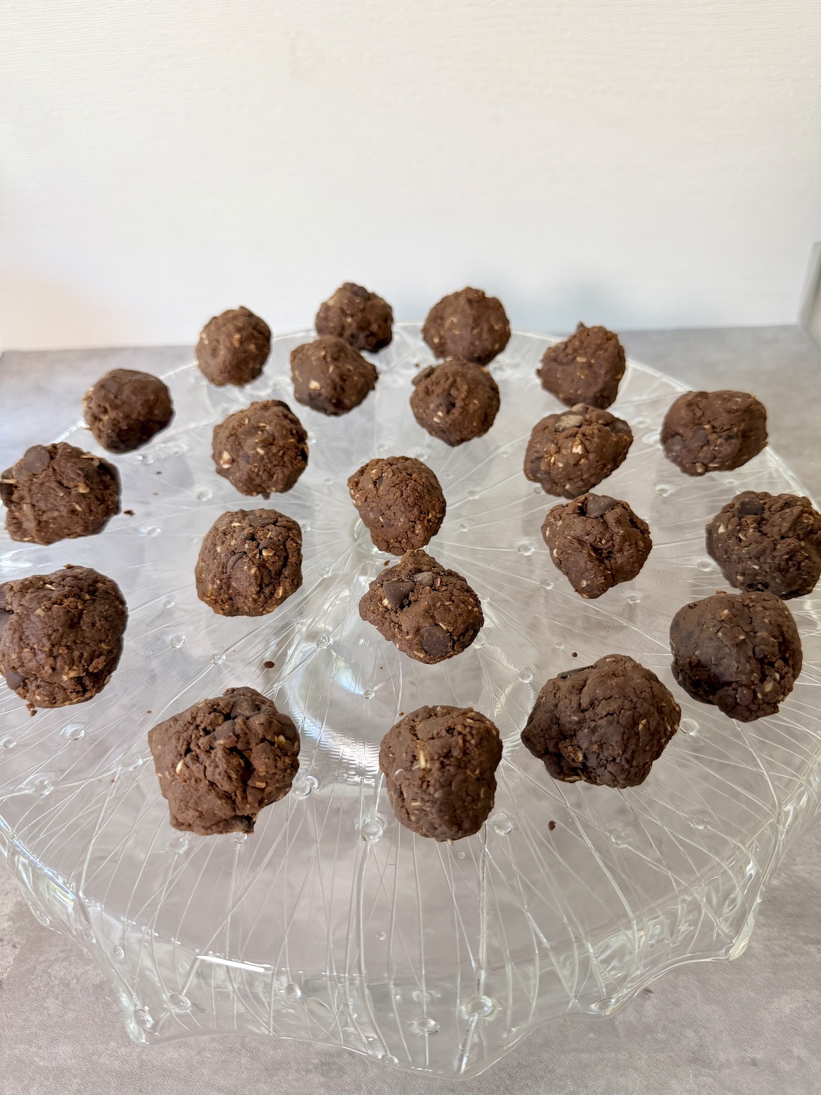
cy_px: 548
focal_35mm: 24
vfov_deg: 71.6
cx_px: 410
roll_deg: +2.6
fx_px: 759
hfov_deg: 56.8
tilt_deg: -43.4
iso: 200
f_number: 1.78
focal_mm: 6.76
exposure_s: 1/102
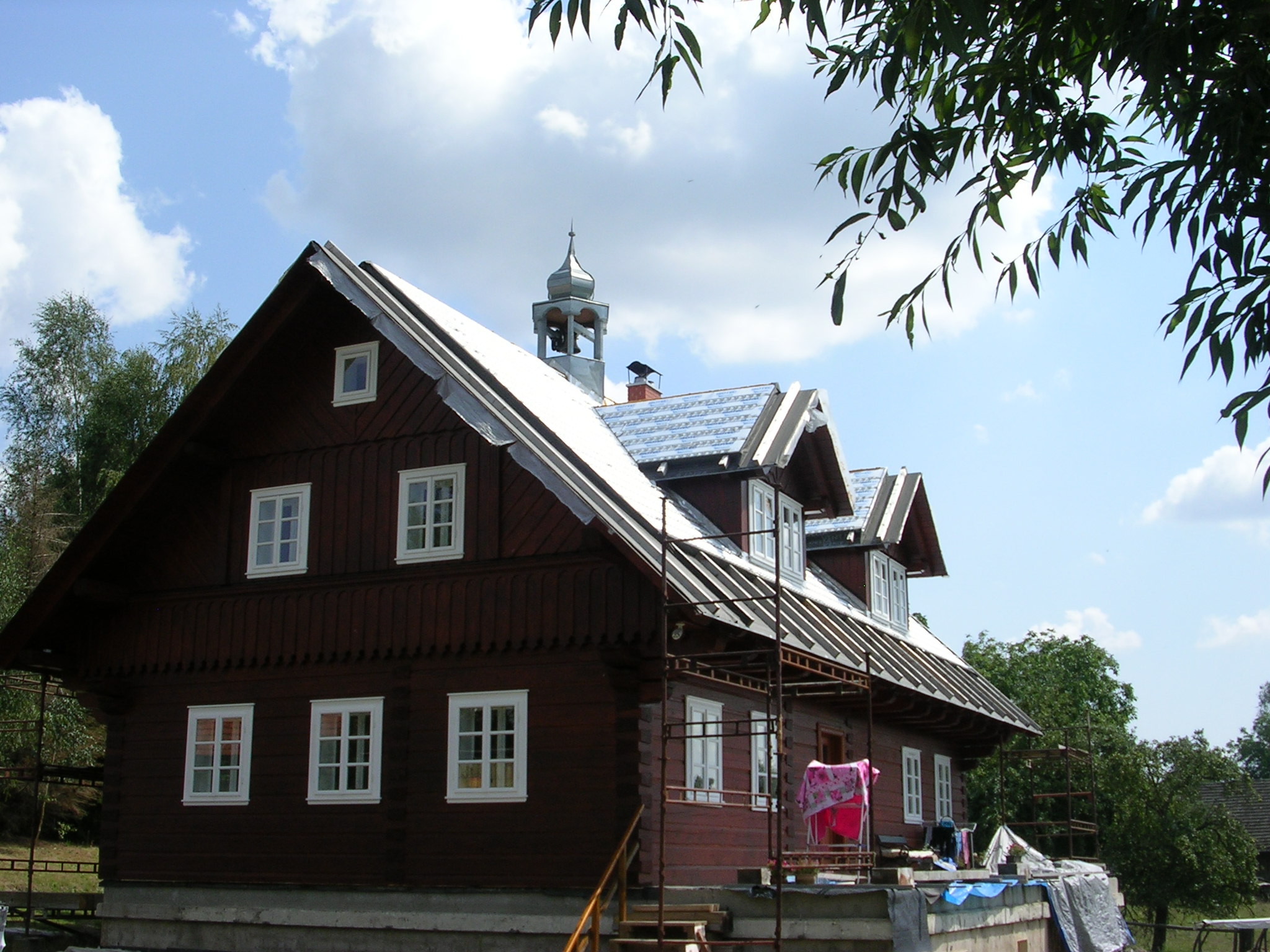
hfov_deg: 43.9
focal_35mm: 43
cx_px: 635
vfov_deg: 33.6
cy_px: 476
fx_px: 1578
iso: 50
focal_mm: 6.6
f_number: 5.9
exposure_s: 1/302
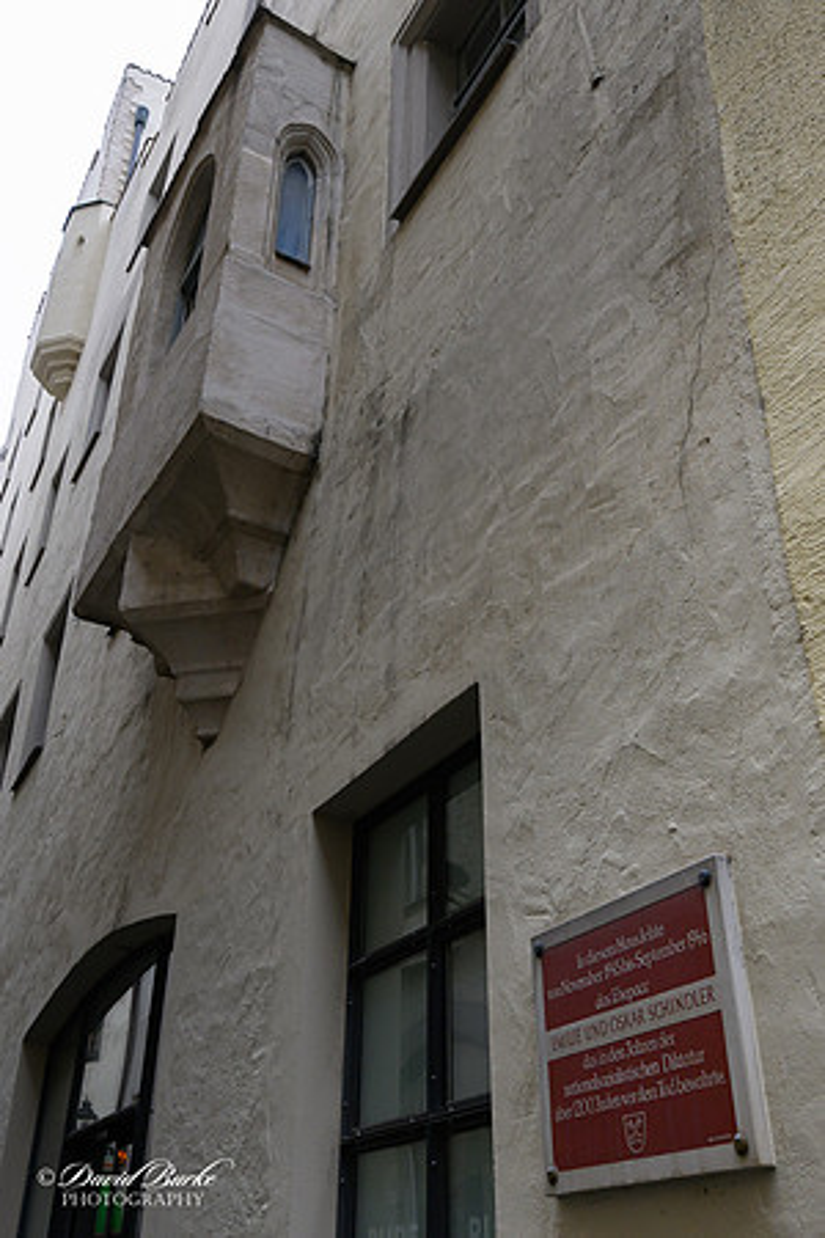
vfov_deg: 59.5
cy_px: 619
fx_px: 1083
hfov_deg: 41.7
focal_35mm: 32
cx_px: 448
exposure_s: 1/200
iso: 450
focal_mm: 14
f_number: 8
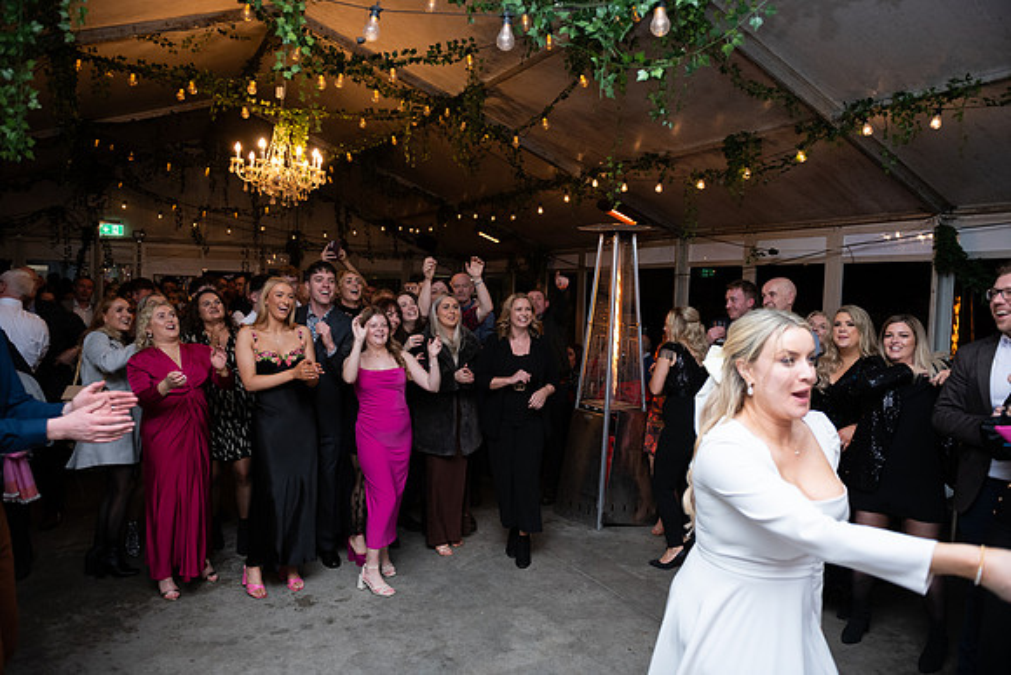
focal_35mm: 24
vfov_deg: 53.2
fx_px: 674
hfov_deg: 73.7
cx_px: 506
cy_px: 338
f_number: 3.5
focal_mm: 24
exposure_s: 1/160
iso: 800
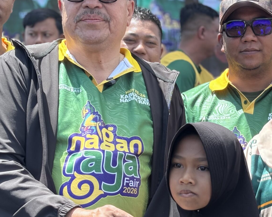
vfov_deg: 13.6
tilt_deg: +1.9
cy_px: 146
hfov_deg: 16.9
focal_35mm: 113
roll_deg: -1.6
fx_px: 910
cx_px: 198
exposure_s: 1/675
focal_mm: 5.96
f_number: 1.6
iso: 32
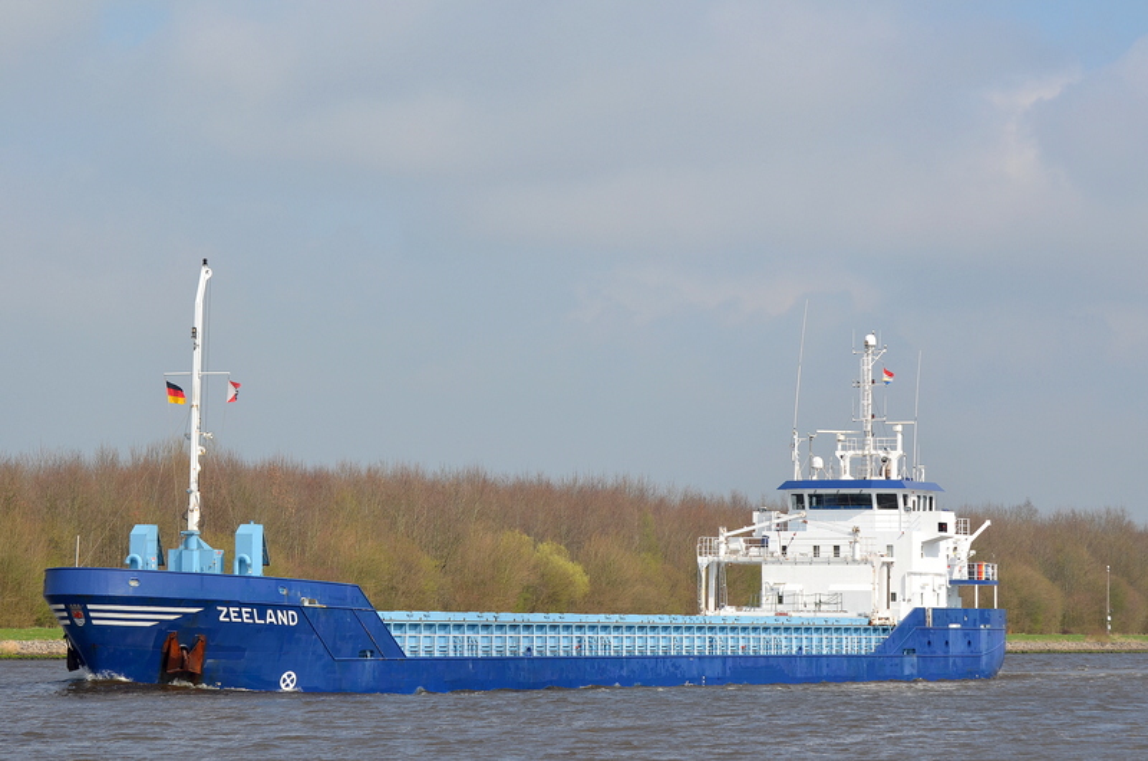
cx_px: 574
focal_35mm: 123
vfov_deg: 11.1
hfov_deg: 16.7
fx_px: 3915
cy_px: 380
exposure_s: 1/320
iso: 100
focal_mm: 82
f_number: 9
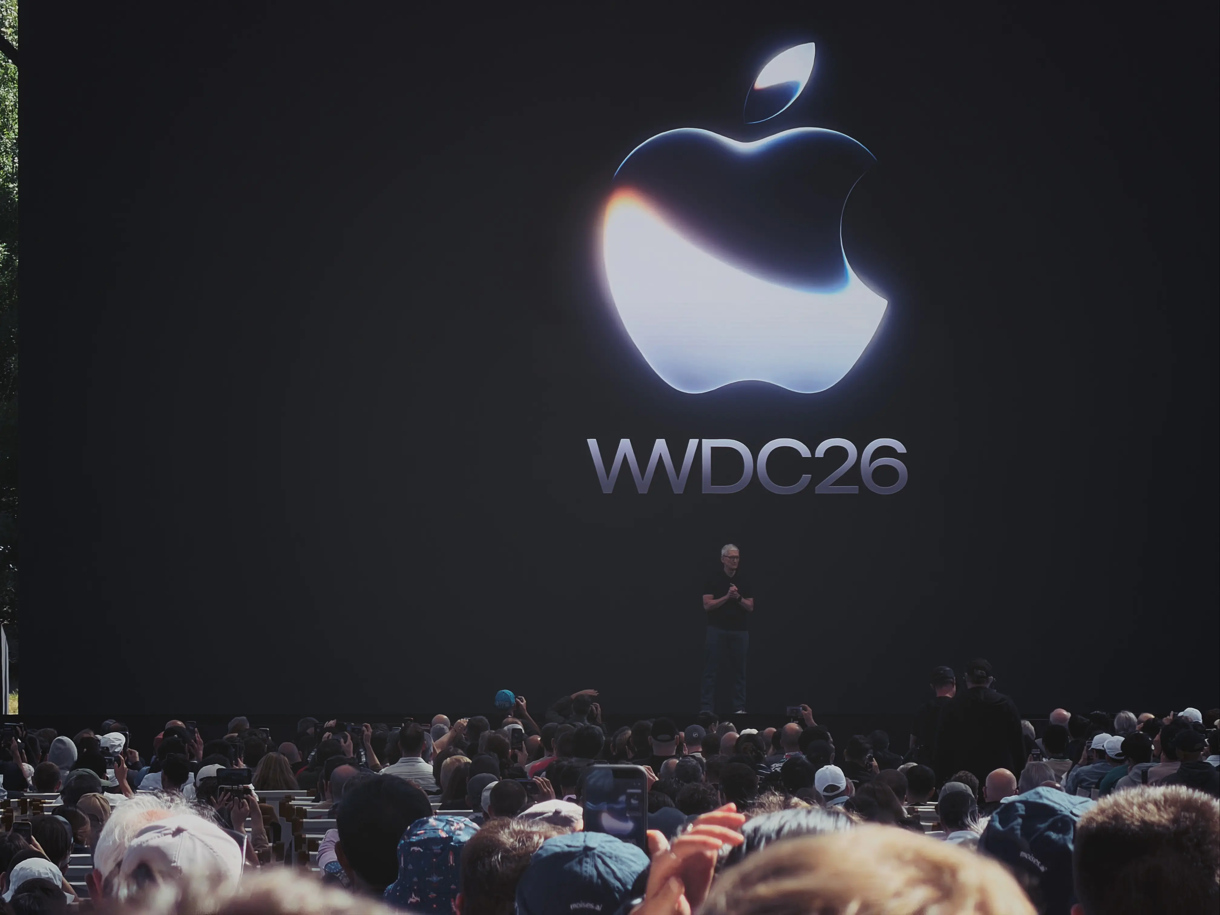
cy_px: 458
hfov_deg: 9.9
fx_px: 7049
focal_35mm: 200
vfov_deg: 7.4
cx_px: 610
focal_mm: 16.89
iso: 40
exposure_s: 1/639
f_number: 2.8
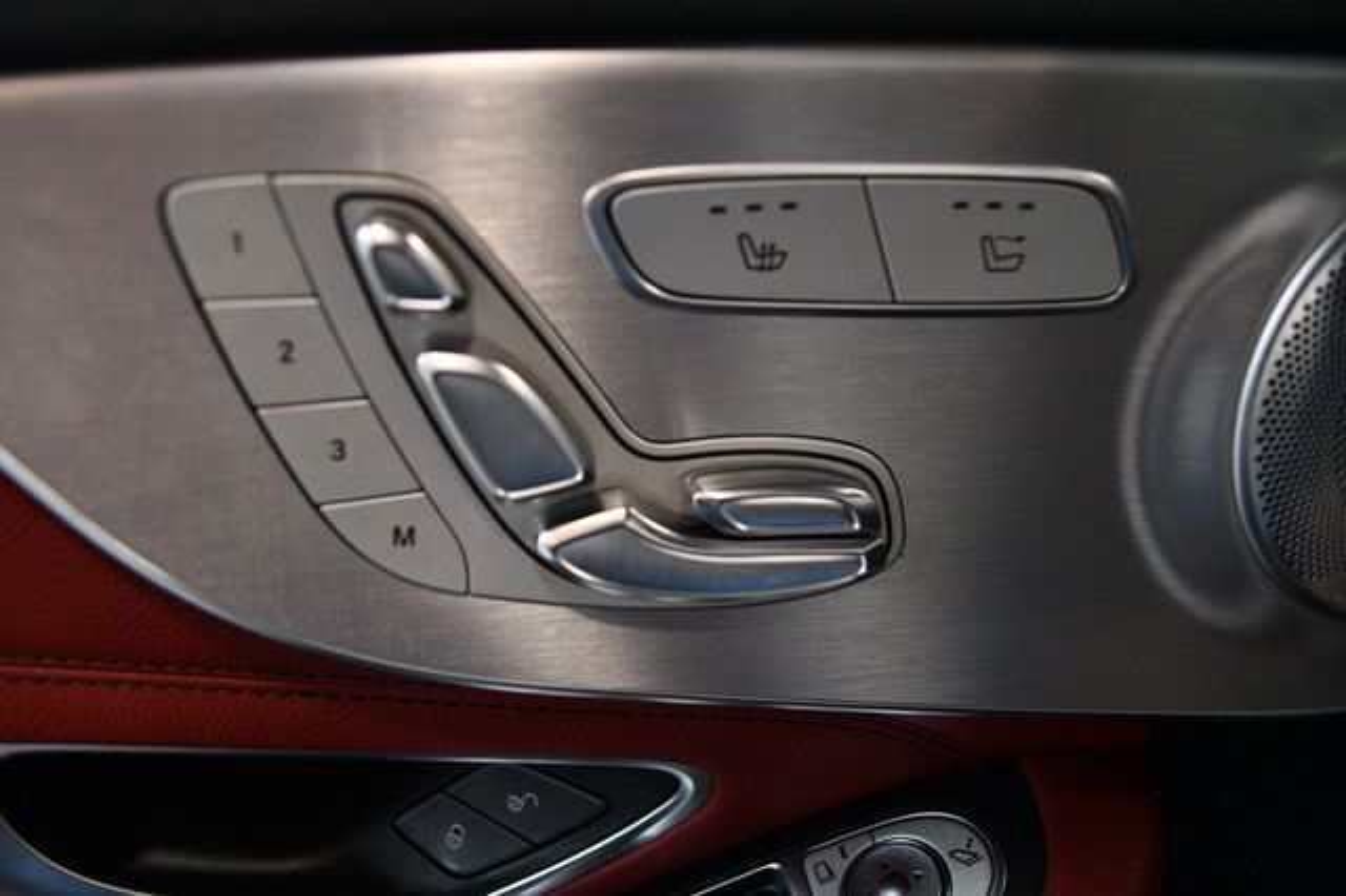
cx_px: 673
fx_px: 1009
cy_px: 448
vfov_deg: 47.9
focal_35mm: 27
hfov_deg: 67.4
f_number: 3.5
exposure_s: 1/125
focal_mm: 18
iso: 3200
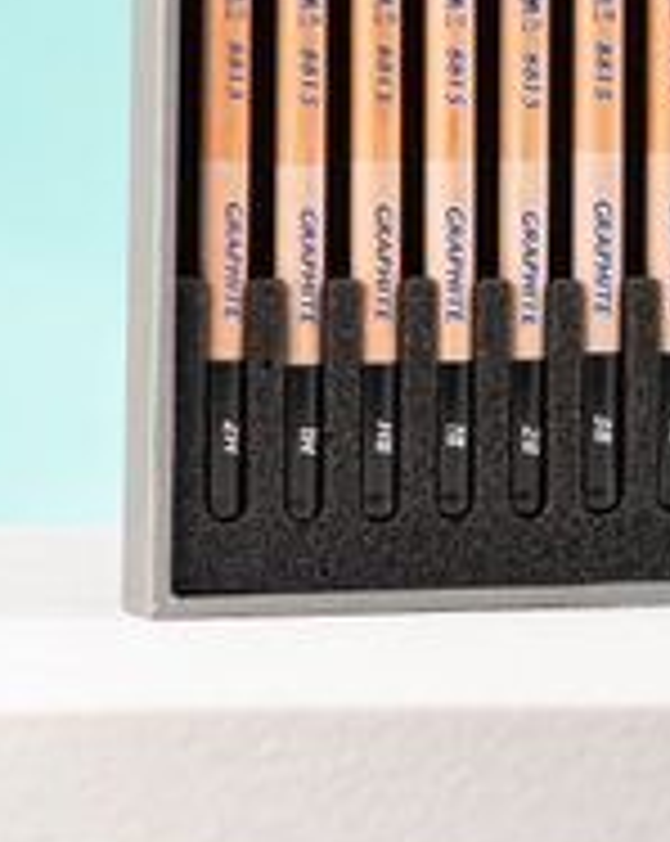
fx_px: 7429
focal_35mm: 299
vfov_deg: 6.5
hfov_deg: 5.1
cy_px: 7
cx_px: 971
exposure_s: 1/125
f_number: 5.6
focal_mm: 85
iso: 125
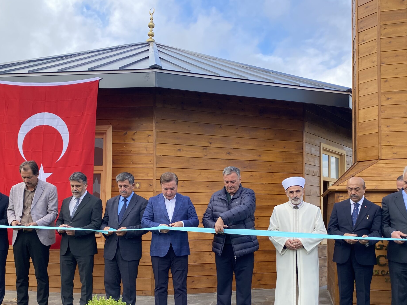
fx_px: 423
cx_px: 198
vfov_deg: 39.2
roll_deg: -0.7
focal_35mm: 36
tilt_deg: +0.7
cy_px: 204
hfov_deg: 51.3
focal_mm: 4.25
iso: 32
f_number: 1.8
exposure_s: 1/456
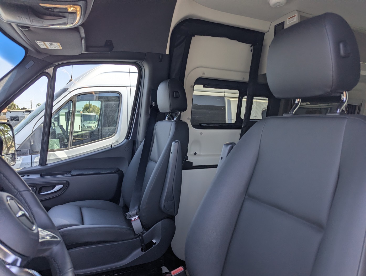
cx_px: 183
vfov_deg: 56.9
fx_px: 254
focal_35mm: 24
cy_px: 138
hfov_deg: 71.5
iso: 48
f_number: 1.85
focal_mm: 6.81
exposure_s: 1/539
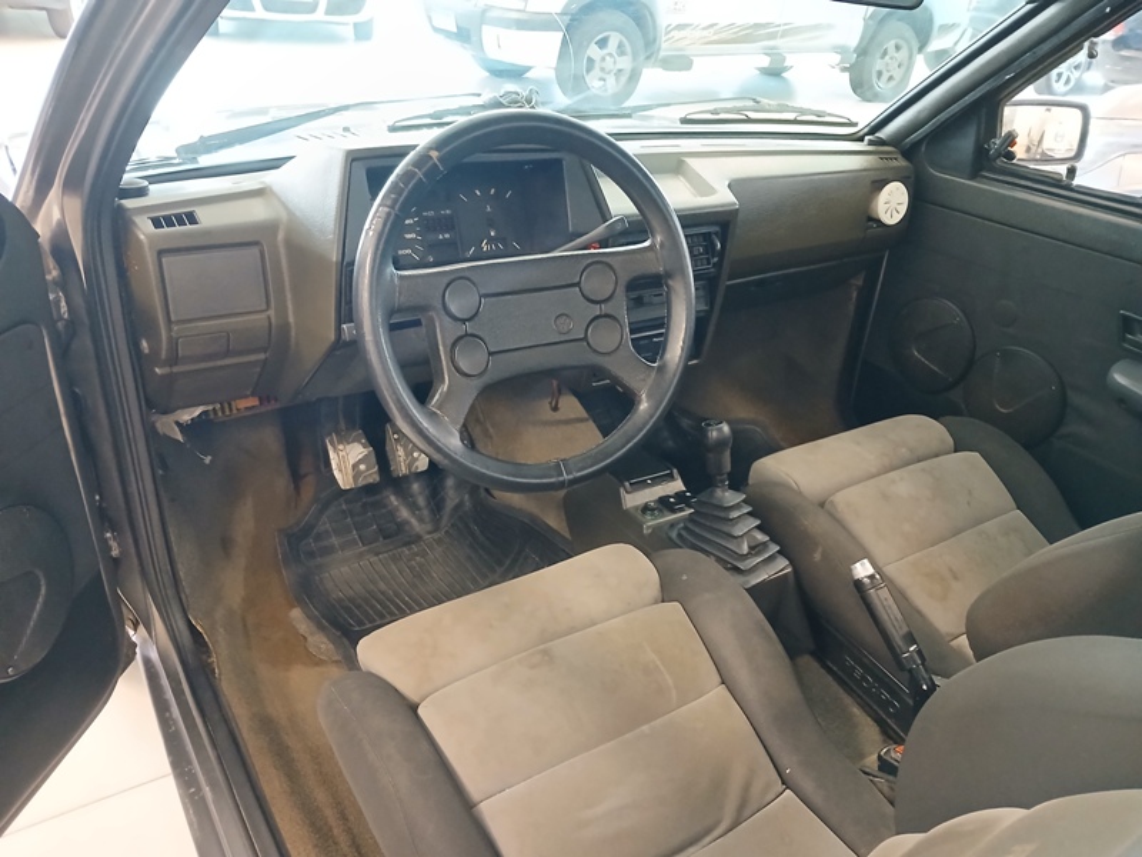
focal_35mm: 26
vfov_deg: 53.1
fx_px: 858
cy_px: 428
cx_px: 571
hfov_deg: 67.3
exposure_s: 1/20
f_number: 1.8
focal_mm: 3.98
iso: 800
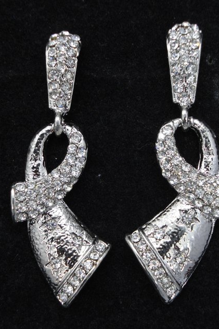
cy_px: 166
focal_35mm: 39
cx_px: 123
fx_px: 356
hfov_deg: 34.1
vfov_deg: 49.6
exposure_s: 1/30
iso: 80
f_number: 3.2
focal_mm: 6.7
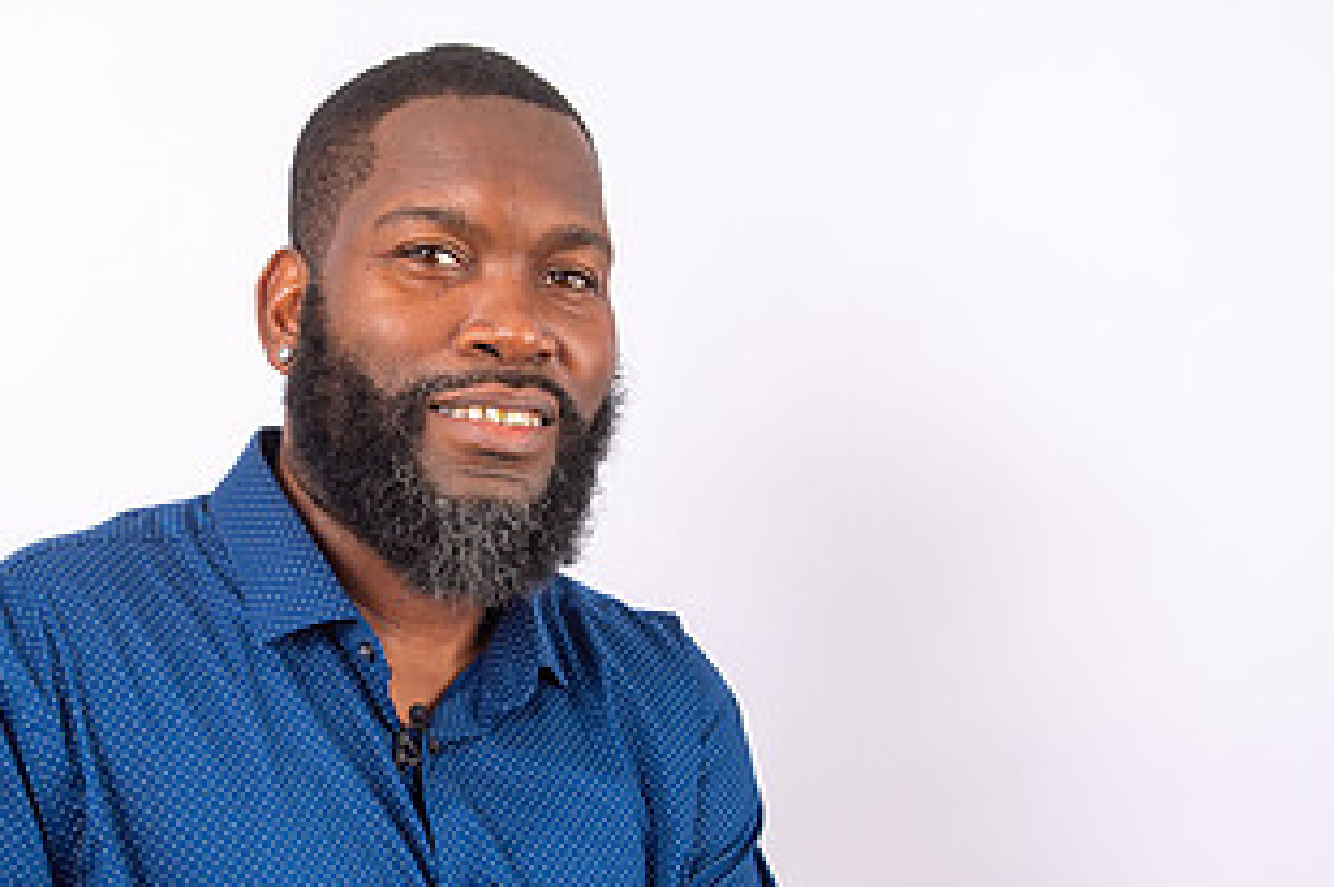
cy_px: 564
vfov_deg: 23.3
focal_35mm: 58
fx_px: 2147
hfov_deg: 33.7
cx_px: 306
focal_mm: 31
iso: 125
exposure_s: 1/250
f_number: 9
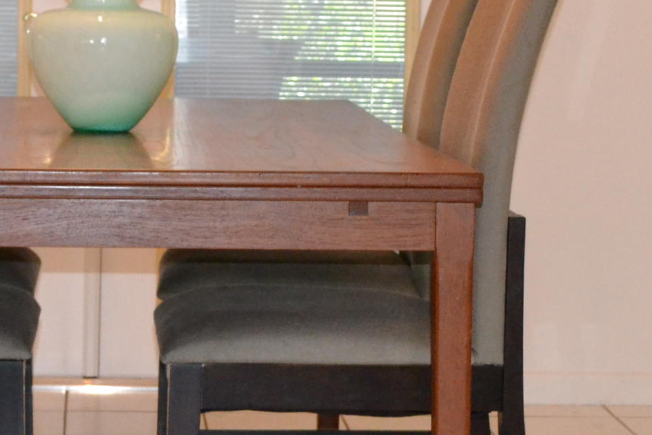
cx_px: 101
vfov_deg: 9.8
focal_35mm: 140
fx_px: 2536
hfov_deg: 14.5
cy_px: 176
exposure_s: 1/60
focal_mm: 30
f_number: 4.5
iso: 2200
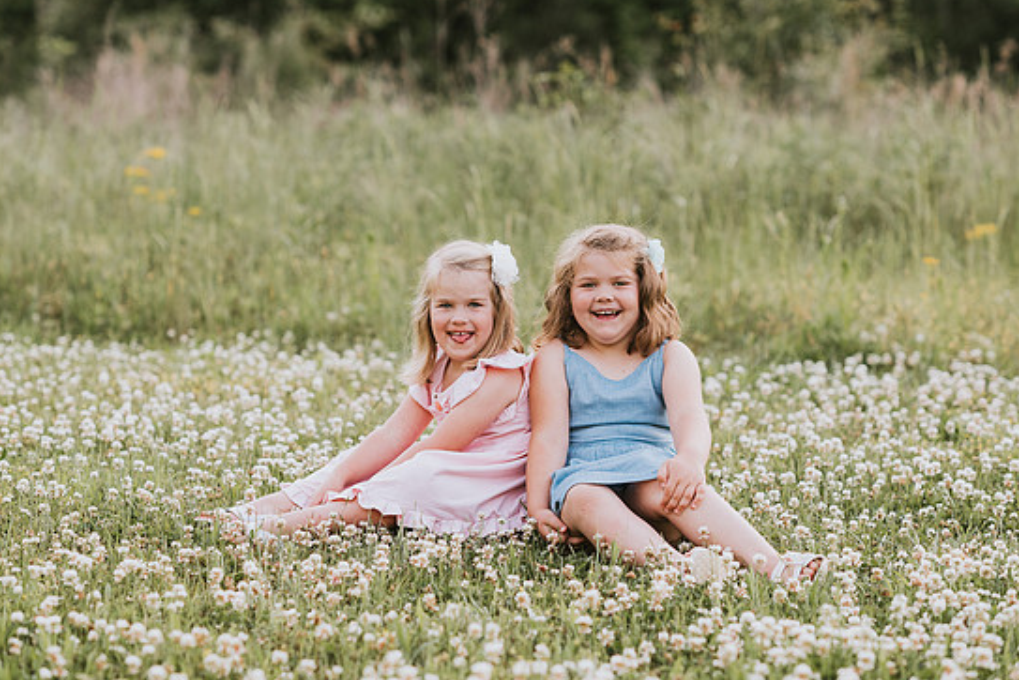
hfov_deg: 21.2
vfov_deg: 14.3
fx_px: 2717
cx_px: 502
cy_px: 331
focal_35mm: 96
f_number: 2.5
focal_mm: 85
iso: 200
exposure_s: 1/400
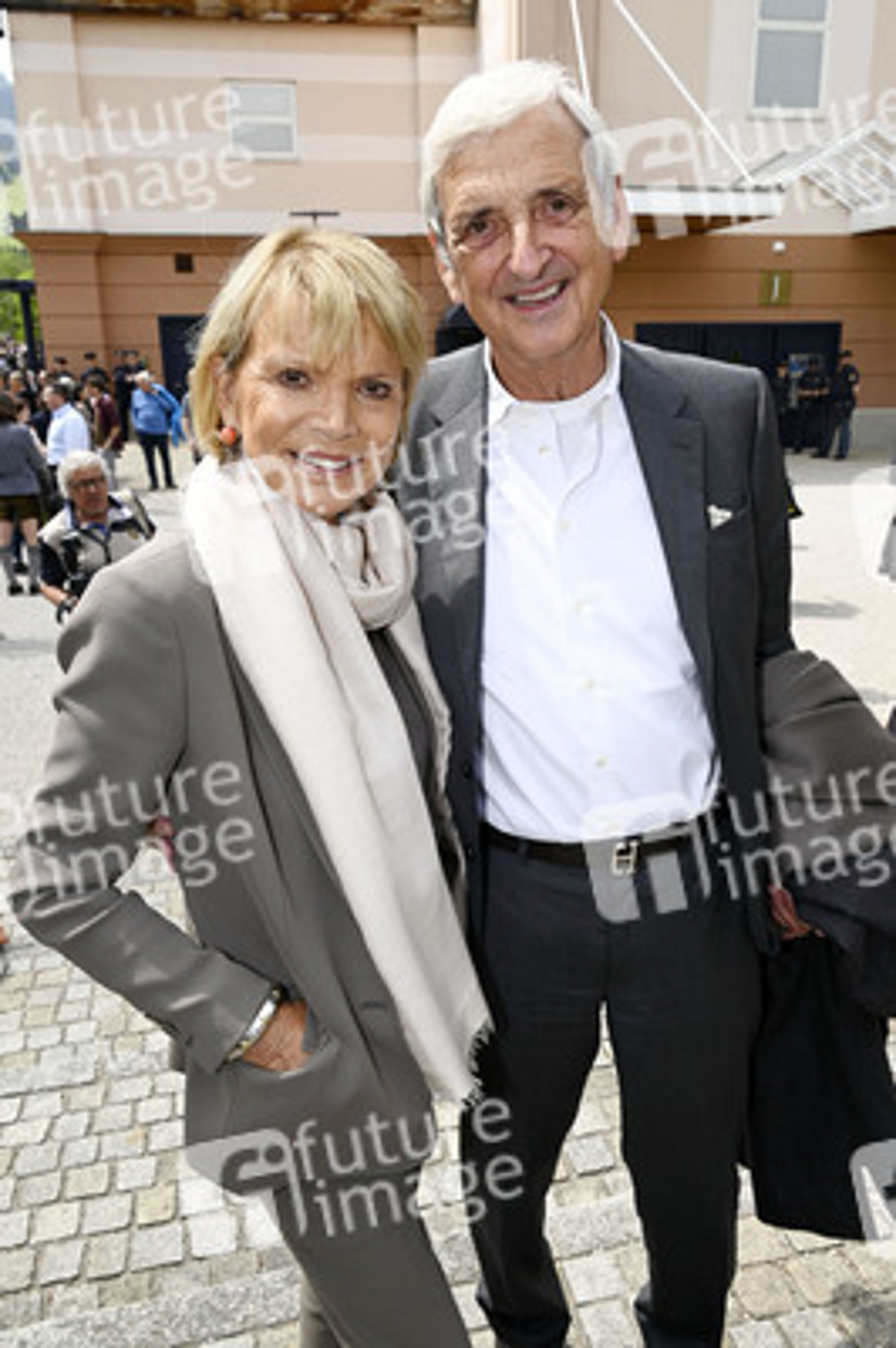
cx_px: 448
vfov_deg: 72.7
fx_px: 916
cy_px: 674
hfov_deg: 52.1
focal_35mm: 24
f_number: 8
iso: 125
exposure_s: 1/160
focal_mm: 24.5
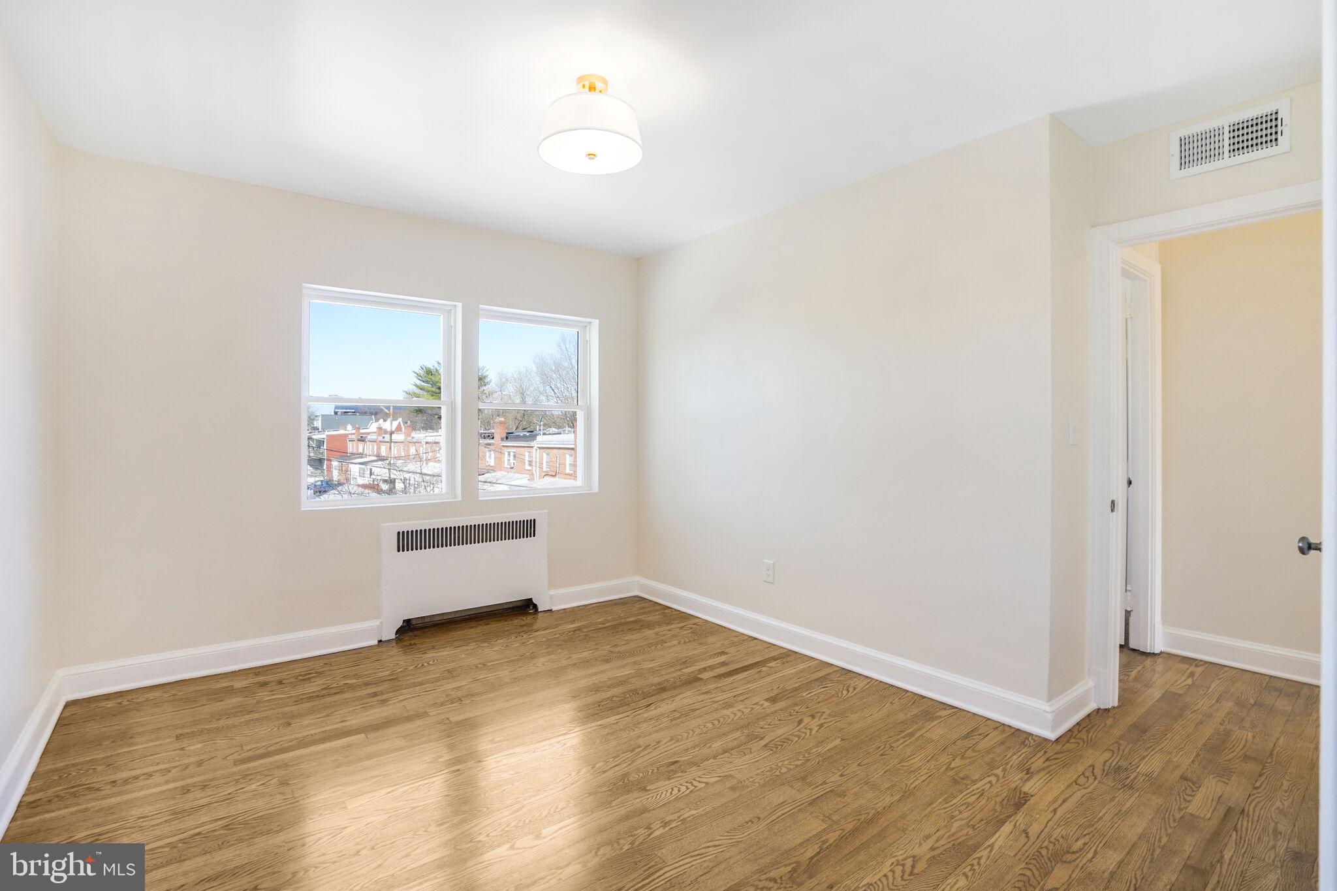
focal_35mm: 16
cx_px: 668
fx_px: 594
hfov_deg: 96.7
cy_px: 446
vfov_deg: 73.7
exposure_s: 1/60
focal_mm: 16
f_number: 8
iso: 250
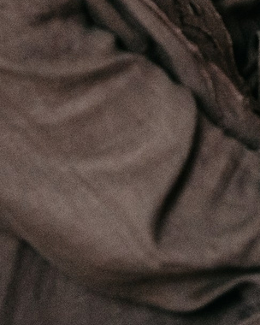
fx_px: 2068
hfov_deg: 7.1
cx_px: 419
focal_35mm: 215
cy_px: -360
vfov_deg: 8.5
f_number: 3.2
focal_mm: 34
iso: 1000
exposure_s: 1/320
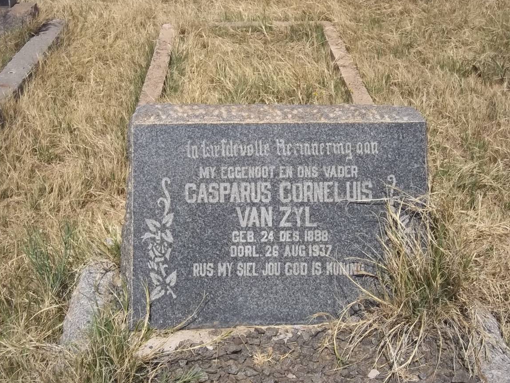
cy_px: 188
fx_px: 766
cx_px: 245
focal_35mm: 52
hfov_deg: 36.8
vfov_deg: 28.0
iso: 80
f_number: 7
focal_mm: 8.8
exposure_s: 1/320
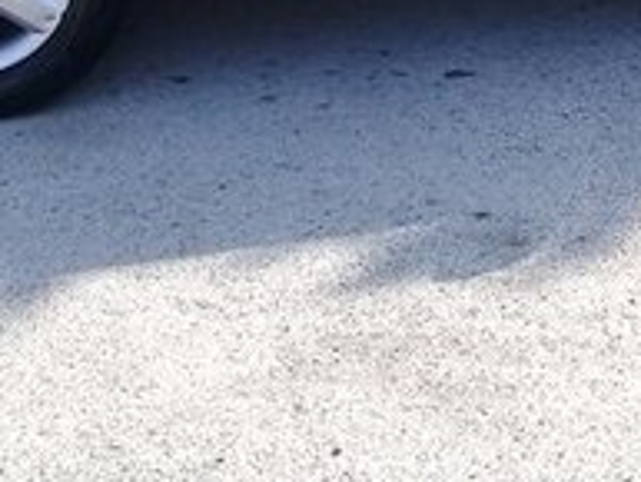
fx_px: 1964
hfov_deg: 18.4
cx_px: 458
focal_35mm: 106
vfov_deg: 13.0
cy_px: -298
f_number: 2.2
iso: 50
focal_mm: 3.3
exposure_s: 1/492
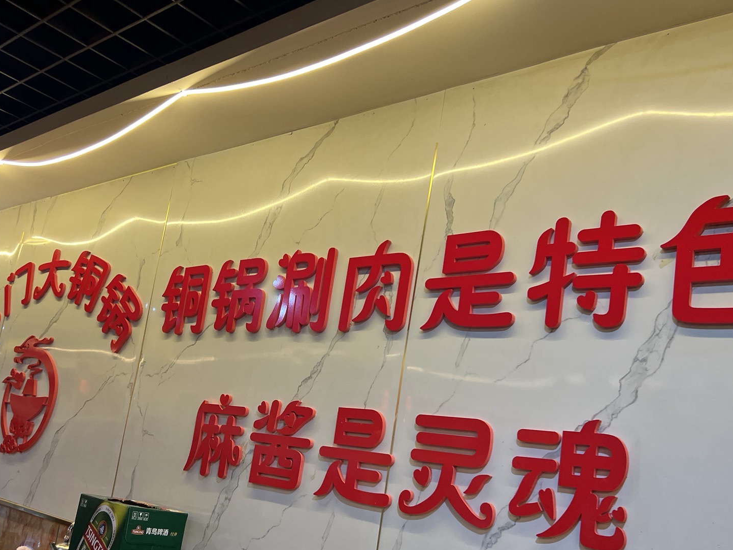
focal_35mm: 36
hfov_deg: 51.1
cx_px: 306
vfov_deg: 39.4
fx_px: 762
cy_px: 348
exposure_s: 1/100
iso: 100
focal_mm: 5.7
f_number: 1.5
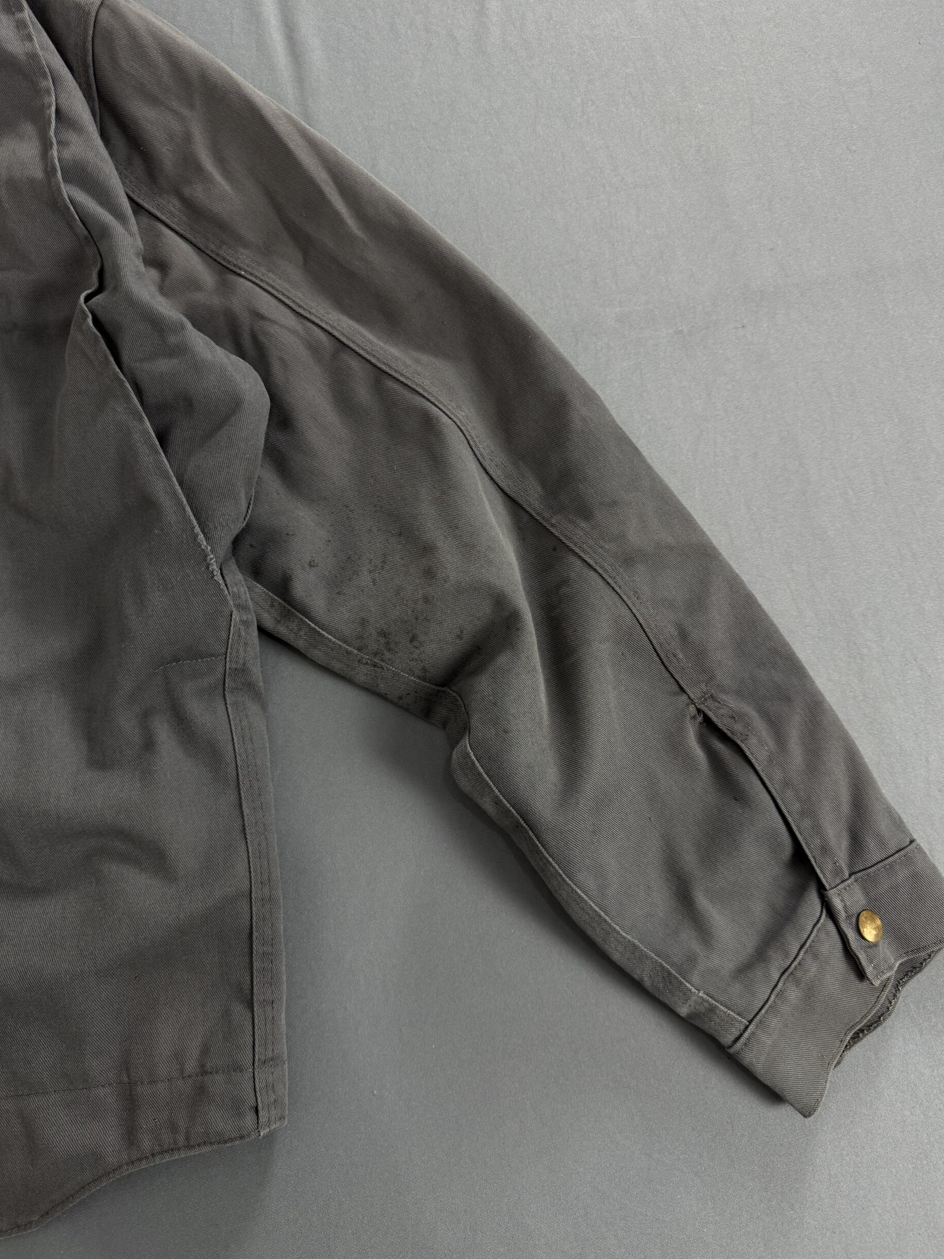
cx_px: 460
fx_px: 909
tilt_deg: -79.0
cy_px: 607
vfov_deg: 69.4
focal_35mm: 25
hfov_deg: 54.9
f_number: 1.78
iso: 160
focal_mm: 6.76
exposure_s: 1/60
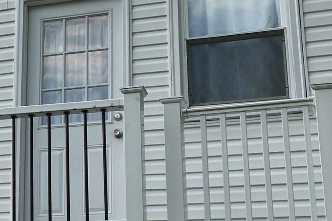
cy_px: 134
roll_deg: -2.3
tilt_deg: +20.5
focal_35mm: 91
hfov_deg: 21.6
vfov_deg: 15.0
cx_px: 0
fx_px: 839
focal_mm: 4.15
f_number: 2.2
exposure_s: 1/1374
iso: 25
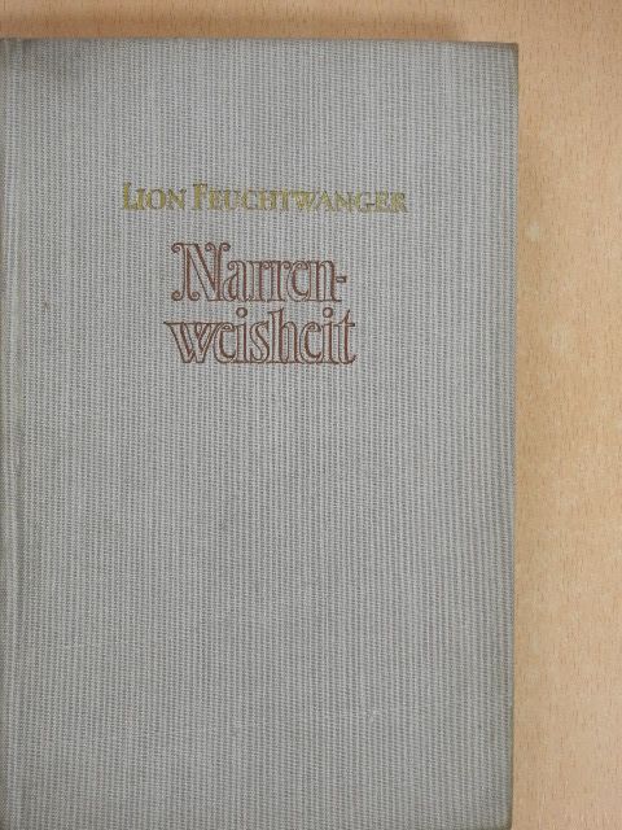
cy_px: 415
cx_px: 311
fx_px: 1677
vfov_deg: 27.8
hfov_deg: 21.0
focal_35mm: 70
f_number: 4.5
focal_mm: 12.5
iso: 400
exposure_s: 1/25
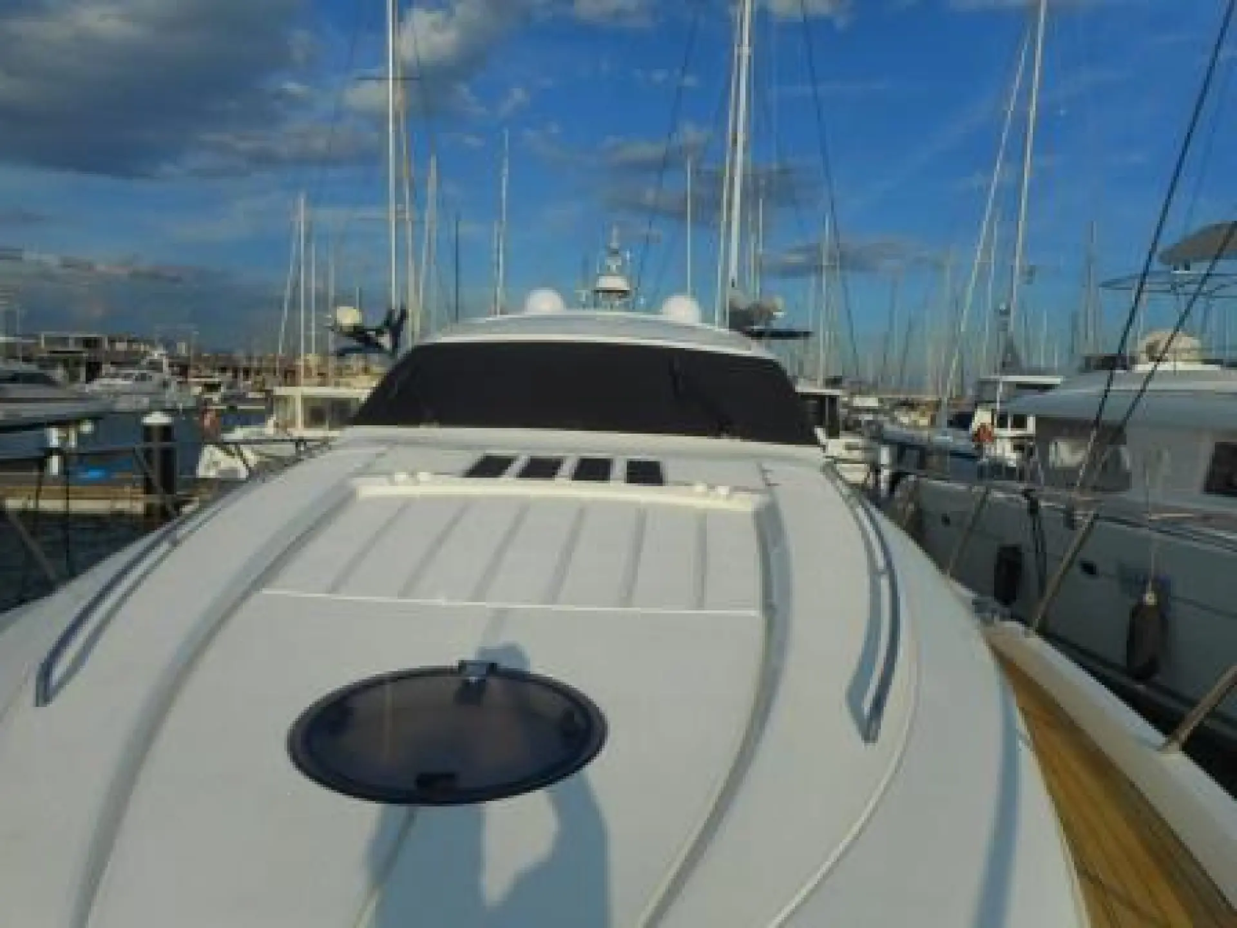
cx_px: 618
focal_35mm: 25
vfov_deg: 54.9
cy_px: 464
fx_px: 893
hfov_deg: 69.4
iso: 80
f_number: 10.5
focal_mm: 4.5
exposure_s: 1/320
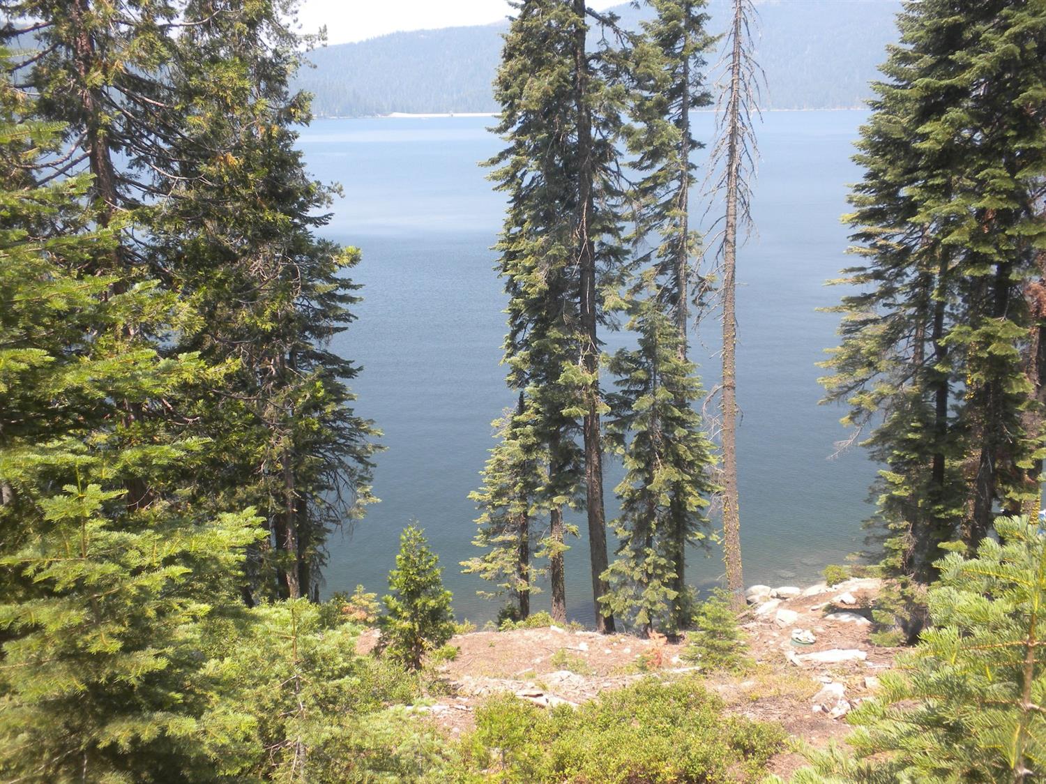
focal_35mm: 37
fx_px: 1118
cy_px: 392
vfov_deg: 38.6
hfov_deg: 50.2
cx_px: 523
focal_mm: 6.6
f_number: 3.5
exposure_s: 1/270
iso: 64
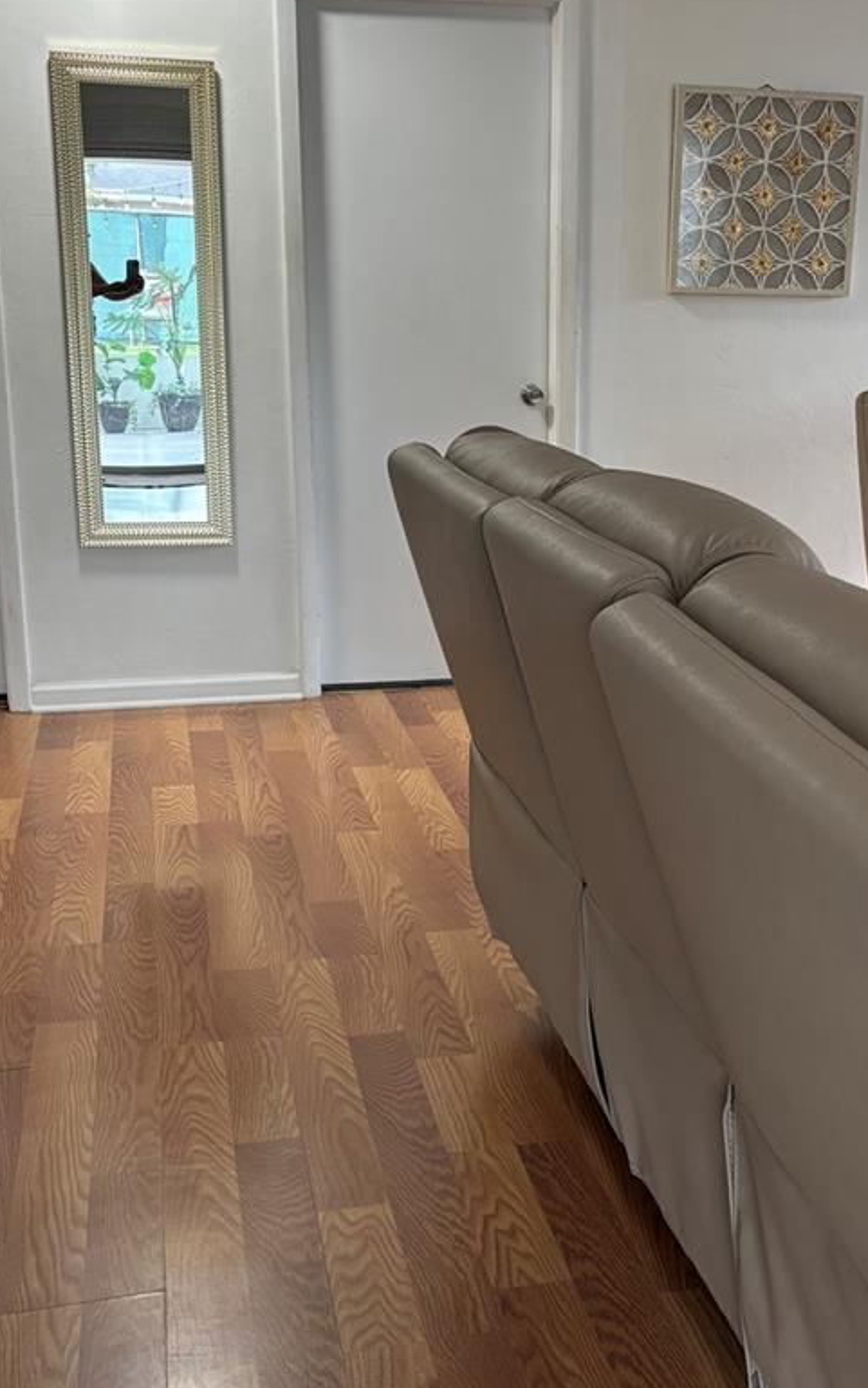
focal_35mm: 43
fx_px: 1627
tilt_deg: -14.6
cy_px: 724
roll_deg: -0.7
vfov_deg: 46.2
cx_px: 603
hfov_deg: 29.6
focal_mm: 5.96
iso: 160
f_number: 1.6
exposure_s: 1/60
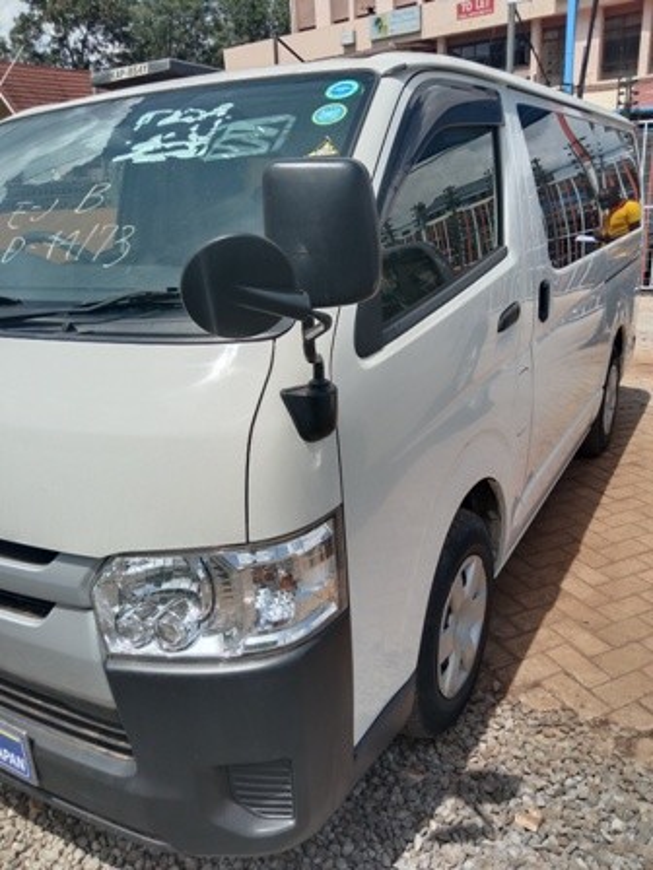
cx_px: 326
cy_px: 435
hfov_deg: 53.1
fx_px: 654
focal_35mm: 26
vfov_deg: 67.3
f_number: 2.2
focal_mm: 3.65
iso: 101
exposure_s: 1/1014
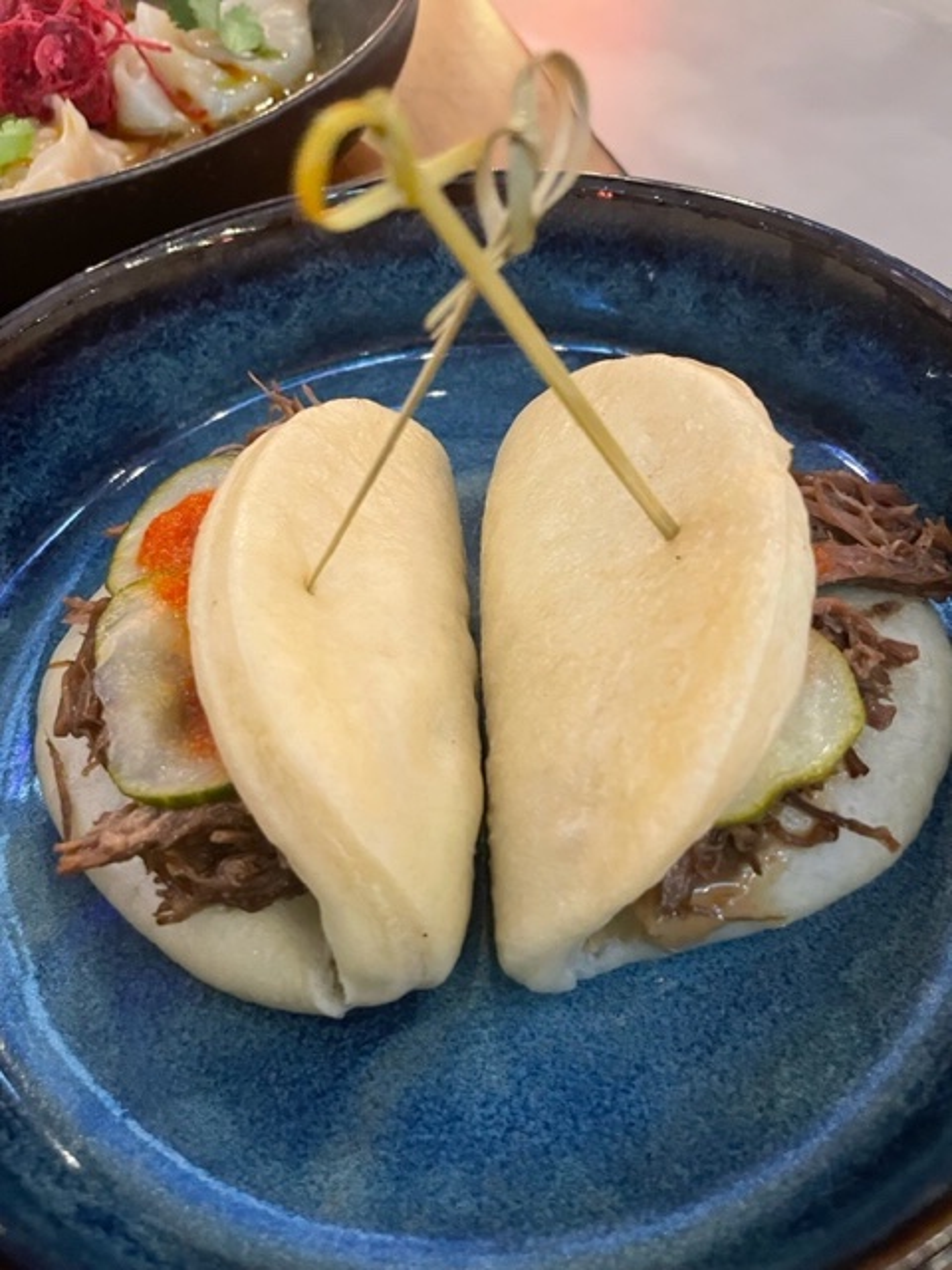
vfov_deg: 67.3
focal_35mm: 26
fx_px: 953
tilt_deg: -53.0
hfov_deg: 53.1
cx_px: 476
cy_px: 635
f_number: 1.6
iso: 500
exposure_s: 1/30
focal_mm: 4.2
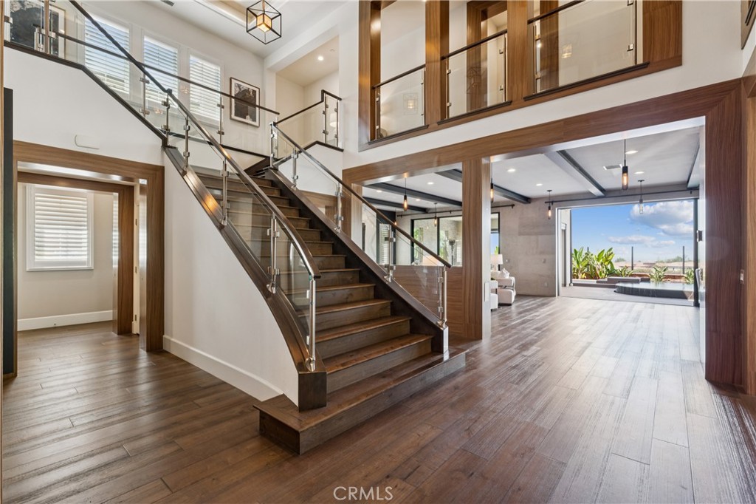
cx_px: 378
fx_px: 342
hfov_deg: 95.7
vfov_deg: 72.7
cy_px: 252
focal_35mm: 16
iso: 100
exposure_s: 1/3.33
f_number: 13
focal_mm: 16.3
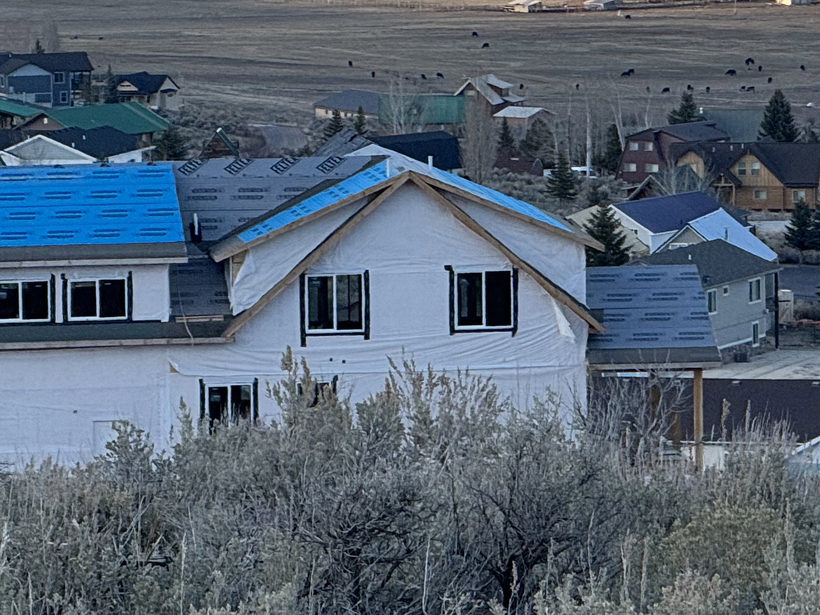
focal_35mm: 369
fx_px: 8740
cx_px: 831
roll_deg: +1.0
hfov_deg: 5.4
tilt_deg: -3.8
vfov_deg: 4.0
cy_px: -74
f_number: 2.8
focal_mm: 15.66
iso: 50
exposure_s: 1/470
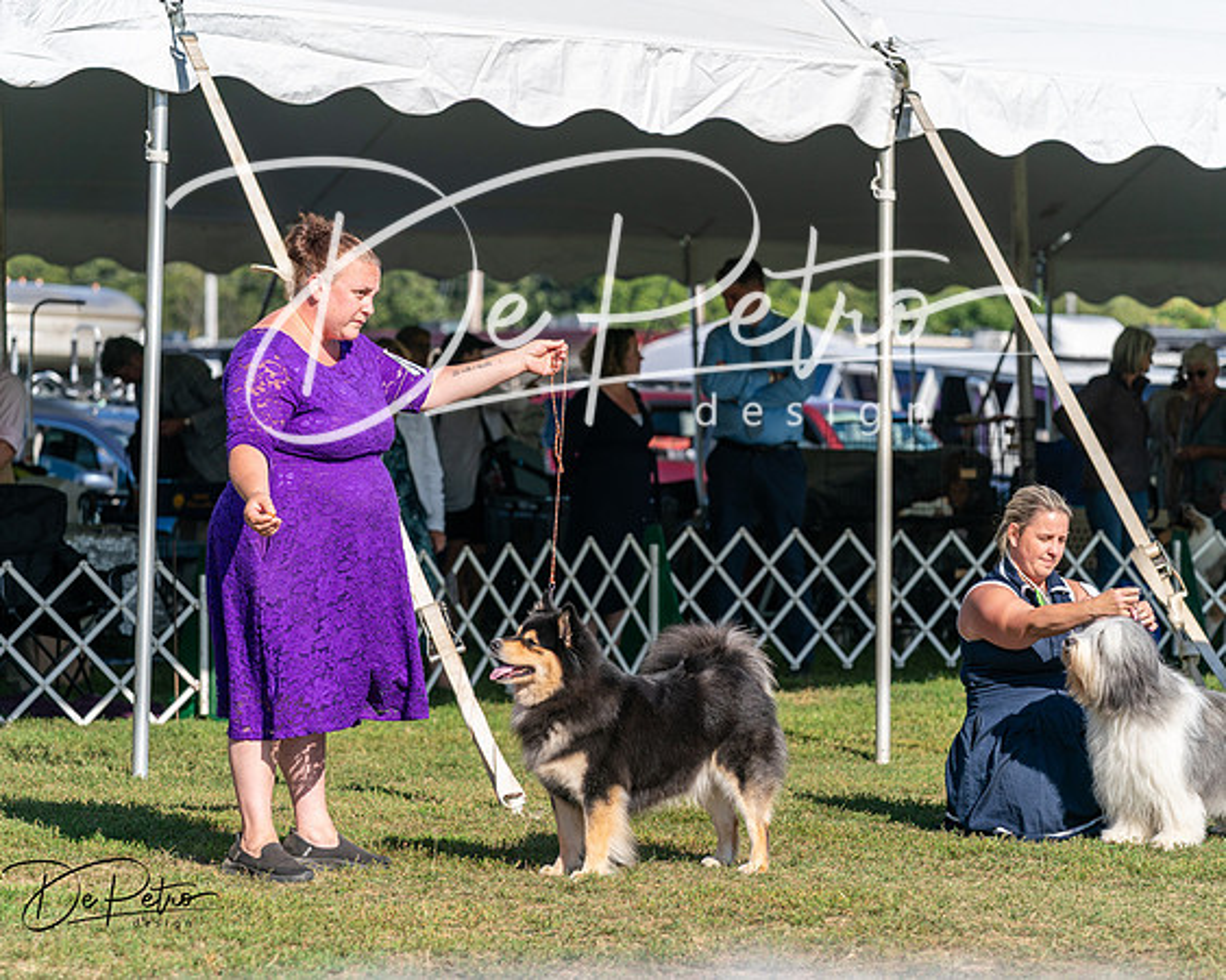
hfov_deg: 13.5
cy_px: 490
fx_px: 5188
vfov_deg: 10.8
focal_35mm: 143
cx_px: 613
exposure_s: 1/1250
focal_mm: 127
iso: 125
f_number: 4.5
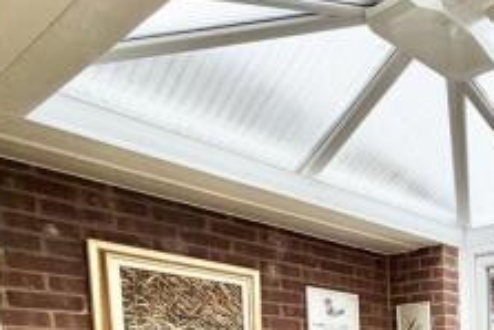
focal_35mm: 38
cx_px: 621
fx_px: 522
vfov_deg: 28.2
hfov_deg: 36.3
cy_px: 442
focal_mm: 2.22
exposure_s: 1/100
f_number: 2.2
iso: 100
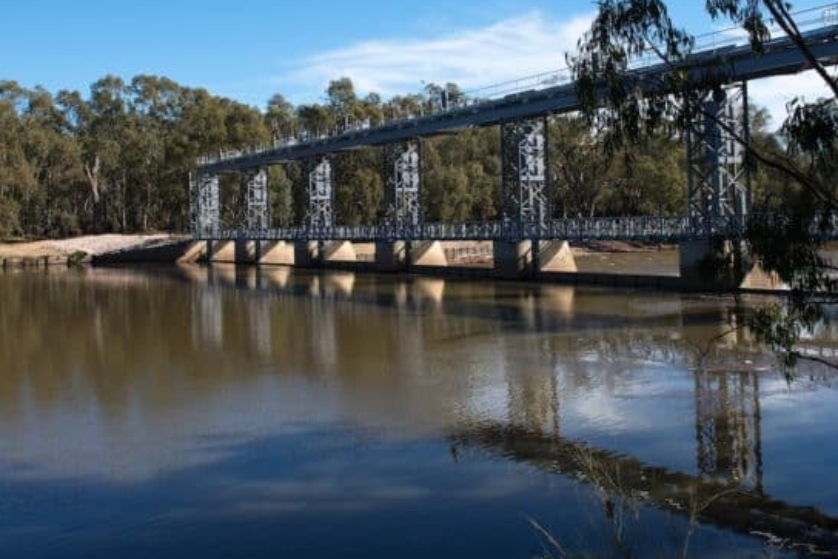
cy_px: 195
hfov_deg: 48.4
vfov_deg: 33.2
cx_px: 428
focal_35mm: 40
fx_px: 931
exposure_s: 1/250
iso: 100
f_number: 8
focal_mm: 29
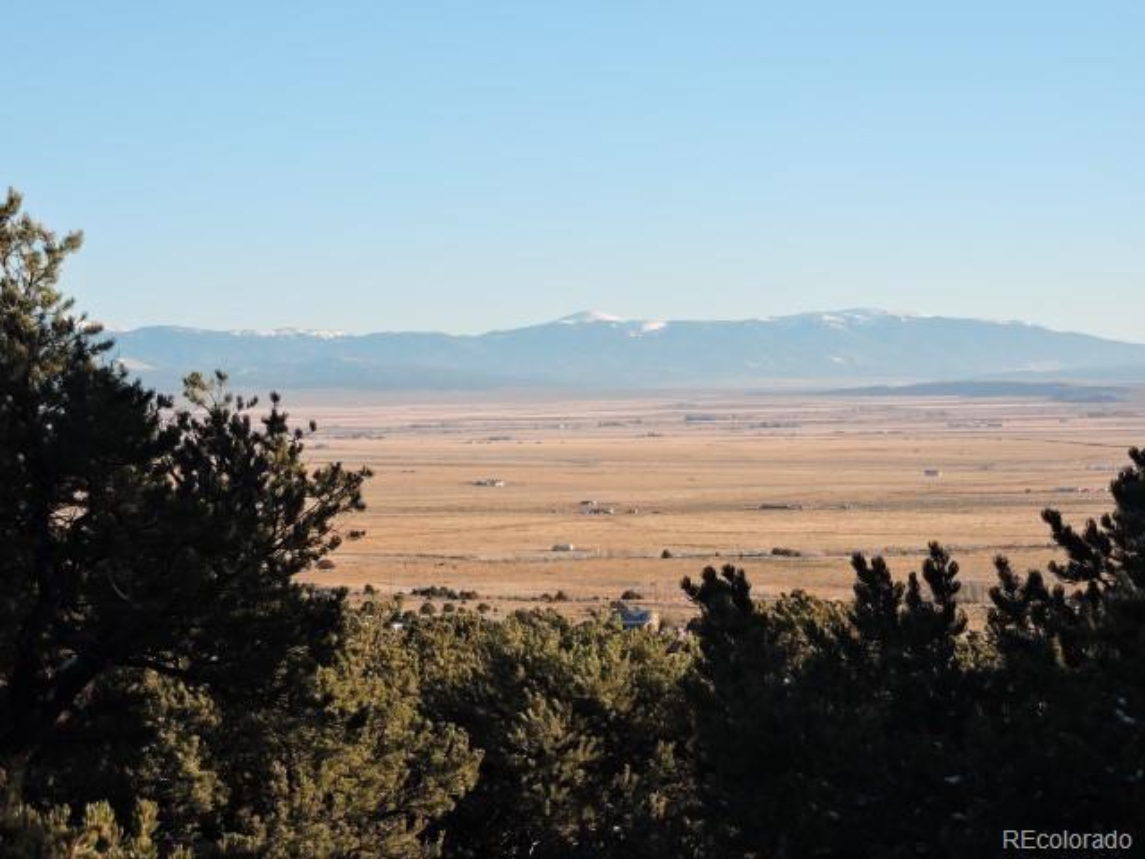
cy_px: 430
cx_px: 572
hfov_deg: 18.7
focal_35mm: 105
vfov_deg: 14.1
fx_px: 3473
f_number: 4.2
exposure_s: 1/400
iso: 100
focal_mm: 18.7
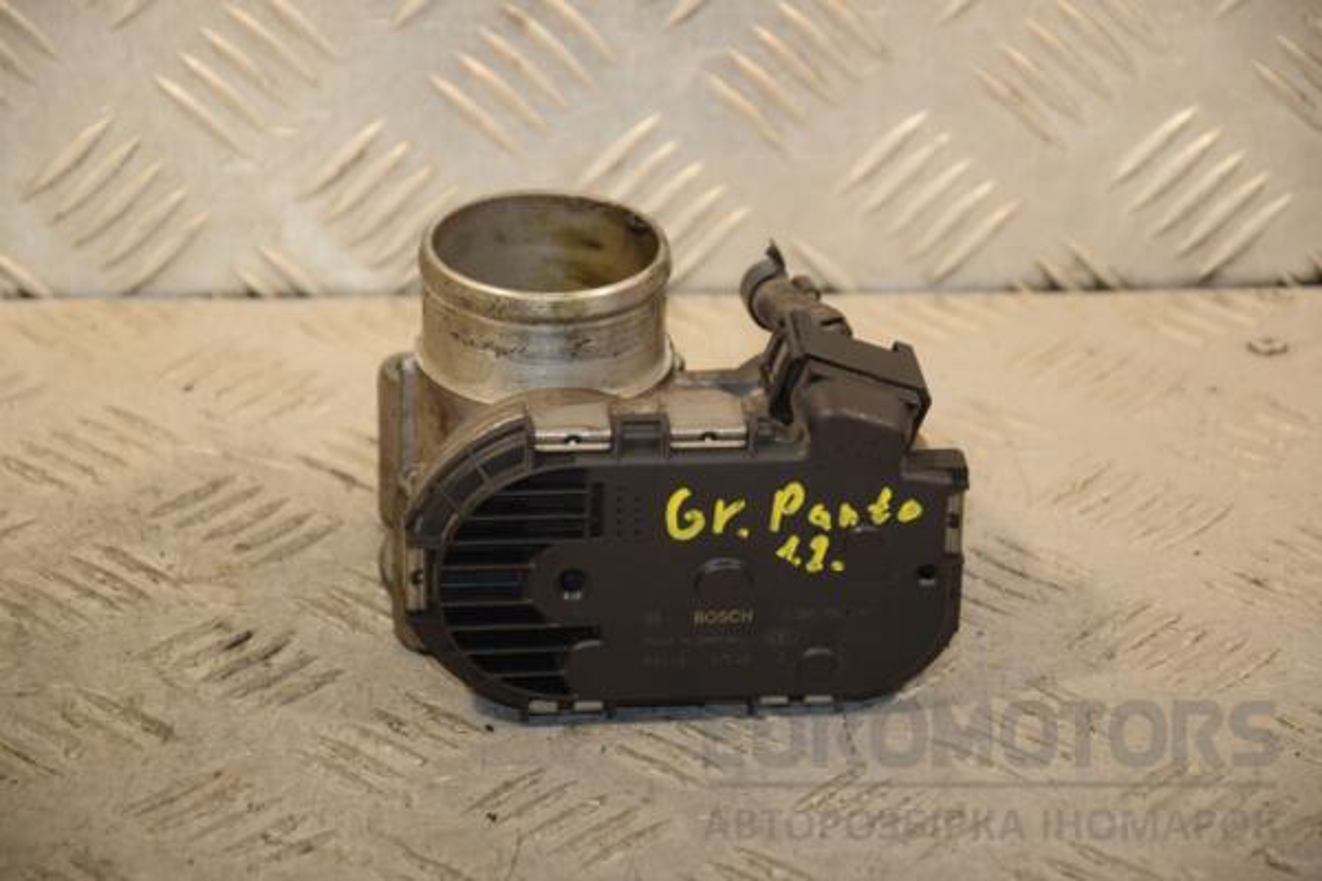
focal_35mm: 158
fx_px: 5783
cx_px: 661
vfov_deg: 8.7
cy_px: 440
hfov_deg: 13.0
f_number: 6.3
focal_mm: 105
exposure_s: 1/200
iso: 800
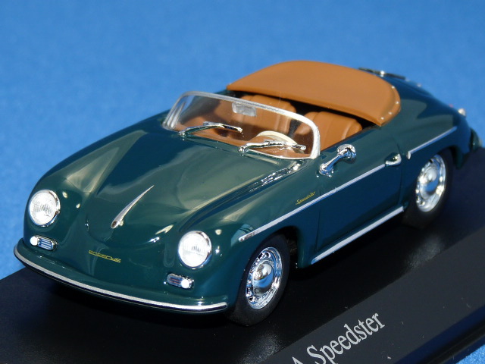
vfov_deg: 7.6
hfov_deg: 10.1
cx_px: 242
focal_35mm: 196
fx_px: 2746
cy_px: 182
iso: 100
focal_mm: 20.1
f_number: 3.6
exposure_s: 1/40
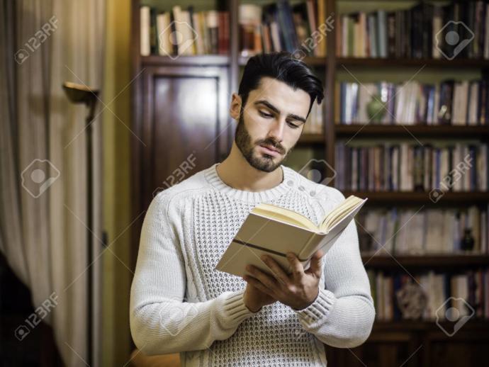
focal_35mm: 86
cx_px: 244
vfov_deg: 17.2
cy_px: 184
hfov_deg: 22.8
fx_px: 1215
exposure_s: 1/125
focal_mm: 43
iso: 200
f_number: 1.8
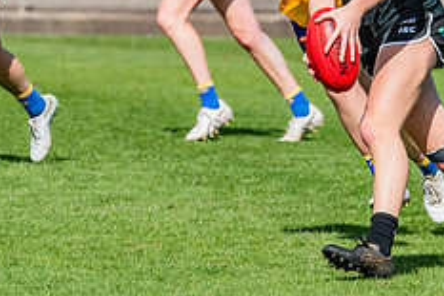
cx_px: 410
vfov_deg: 1.5
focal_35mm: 914
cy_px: 11
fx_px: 11264
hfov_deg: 2.3
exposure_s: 1/1600
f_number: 11
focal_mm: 360
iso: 800
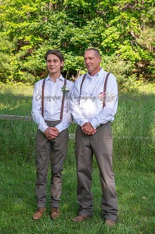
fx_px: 453
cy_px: 117
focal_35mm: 70
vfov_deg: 28.9
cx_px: 78
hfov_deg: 19.4
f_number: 5.6
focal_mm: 70
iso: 200
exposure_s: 1/250
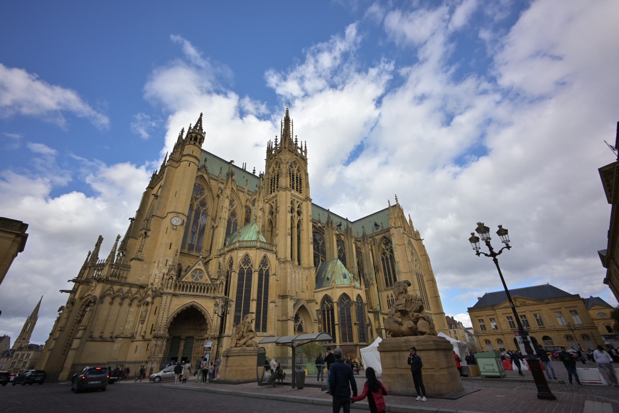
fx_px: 258
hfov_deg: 100.4
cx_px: 310
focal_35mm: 15
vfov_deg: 77.3
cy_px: 206
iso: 720
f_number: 10
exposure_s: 1/1000
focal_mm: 15
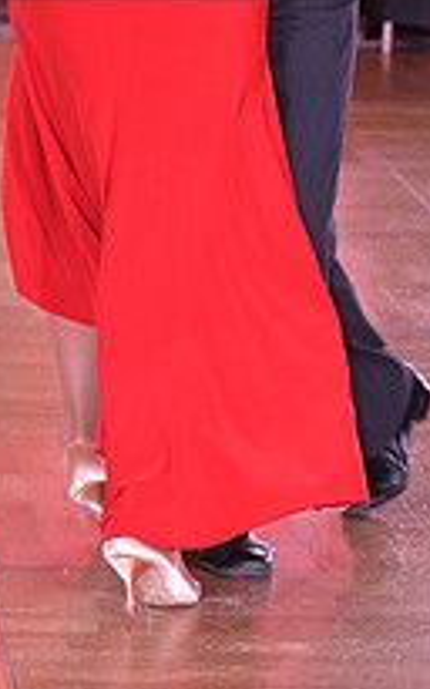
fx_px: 5929
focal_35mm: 316
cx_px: 281
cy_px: -111
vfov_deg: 6.6
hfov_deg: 4.2
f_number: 6.3
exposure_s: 1/250
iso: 2000
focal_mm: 110
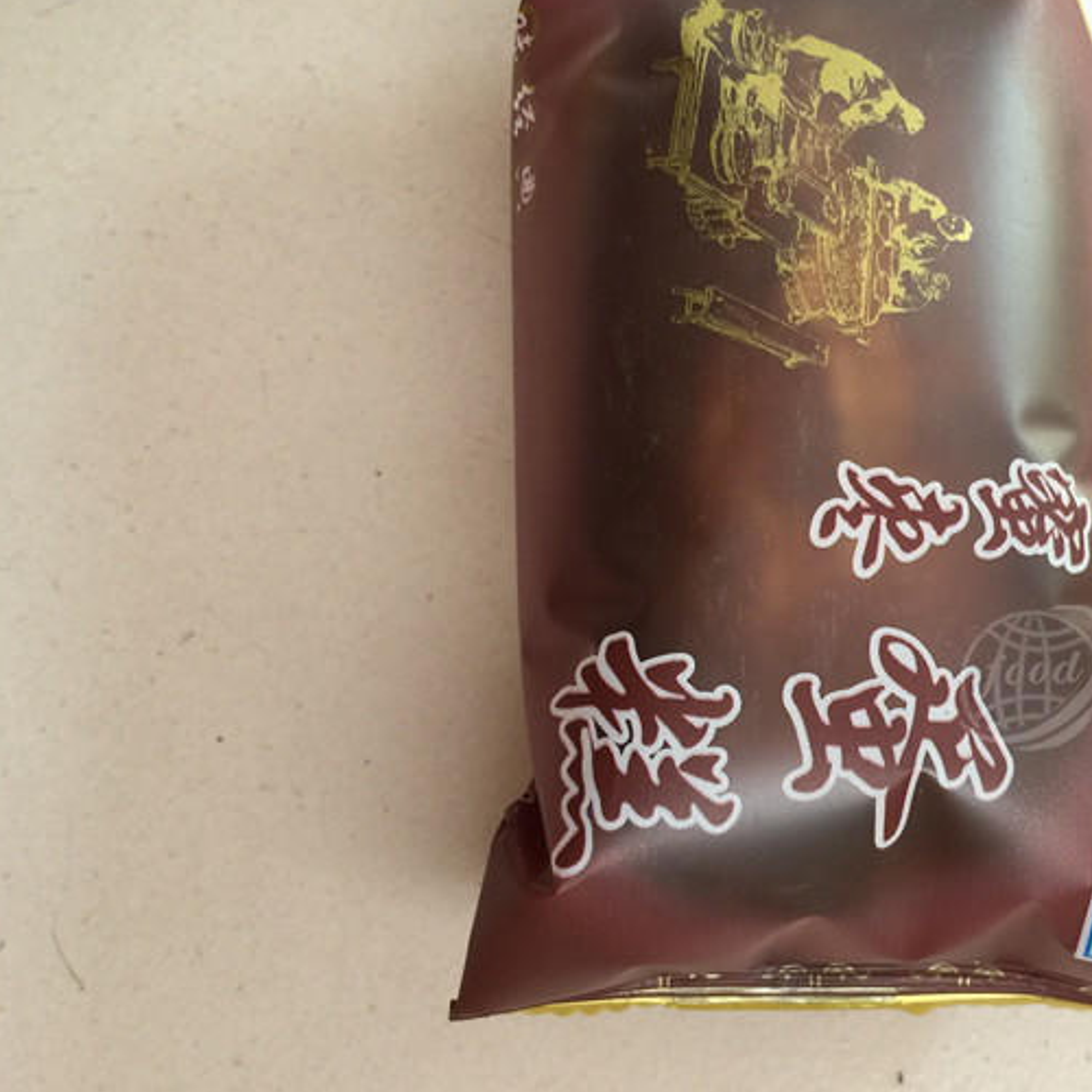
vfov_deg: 40.8
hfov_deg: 39.5
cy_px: 472
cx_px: 850
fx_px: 1463
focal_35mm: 41
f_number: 2.2
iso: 32
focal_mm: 4.15
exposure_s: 1/30
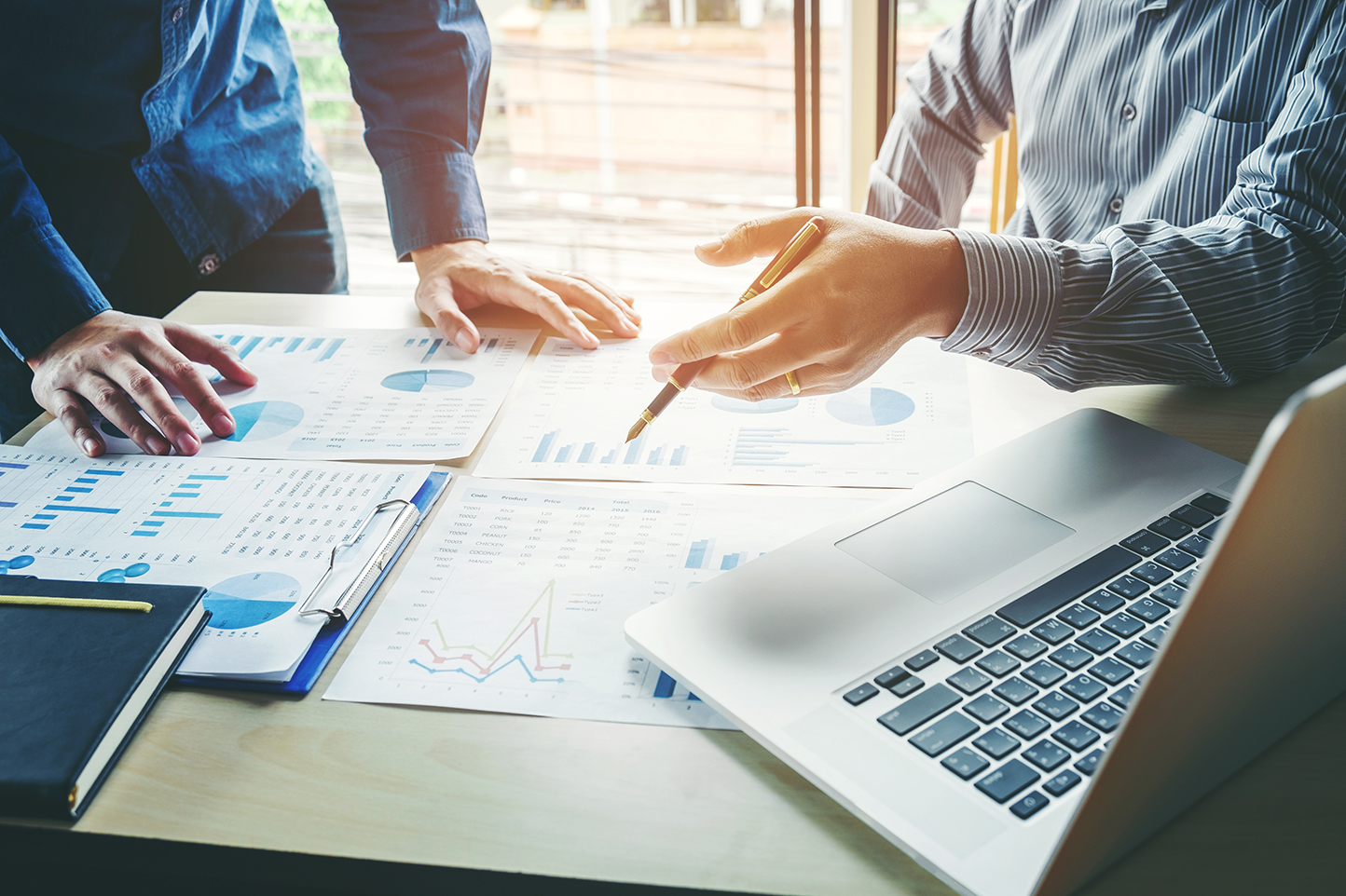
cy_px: 448
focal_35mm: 36
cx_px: 673
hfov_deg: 53.1
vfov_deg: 36.9
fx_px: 1346
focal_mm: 24.3
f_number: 4.5
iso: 200
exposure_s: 1/60
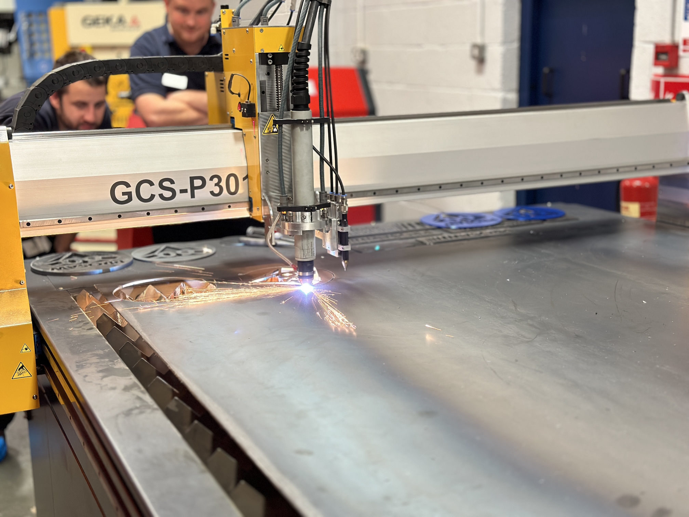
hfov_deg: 39.7
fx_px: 955
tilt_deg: -13.3
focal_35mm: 48
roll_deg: +1.3
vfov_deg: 30.3
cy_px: 258
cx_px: 344
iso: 250
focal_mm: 6.86
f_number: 1.78
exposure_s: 1/100
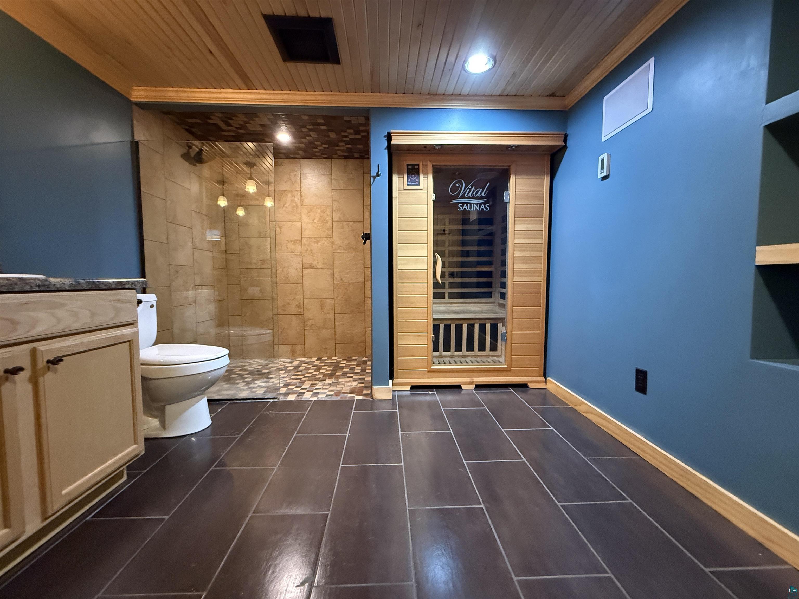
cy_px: 300
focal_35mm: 14
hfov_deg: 102.1
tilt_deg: -3.0
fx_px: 323
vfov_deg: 85.7
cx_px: 400
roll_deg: +0.2
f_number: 2.2
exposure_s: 1/60
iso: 1000
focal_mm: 2.22
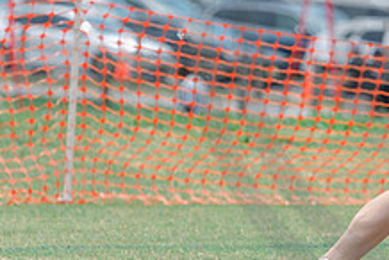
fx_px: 9392
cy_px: 24
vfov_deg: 1.6
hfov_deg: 2.4
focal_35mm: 868
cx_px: 438
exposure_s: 1/1250
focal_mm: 200
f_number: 4.5
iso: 250
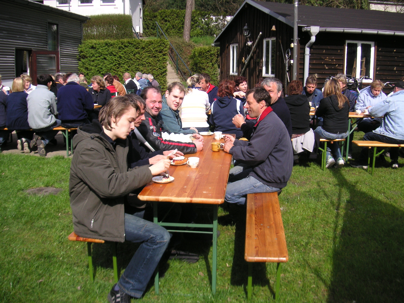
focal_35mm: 37
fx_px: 432
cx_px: 202
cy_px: 152
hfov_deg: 50.1
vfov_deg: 38.7
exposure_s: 1/180
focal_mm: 6.1
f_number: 6.7
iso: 50
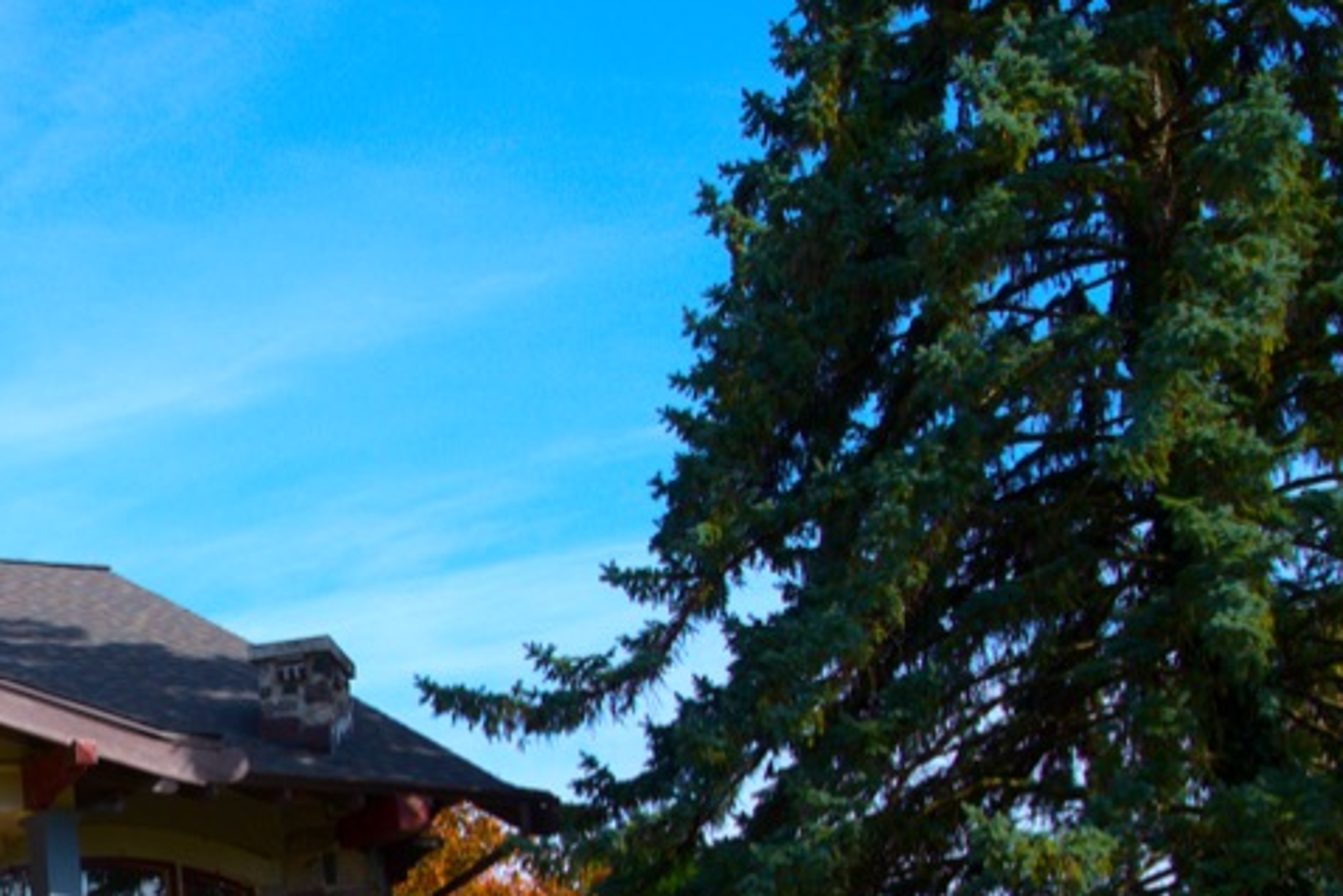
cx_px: -514
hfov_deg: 21.7
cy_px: 1013
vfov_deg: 16.1
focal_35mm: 82
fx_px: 3060
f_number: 8
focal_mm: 28
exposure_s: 1/160
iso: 100
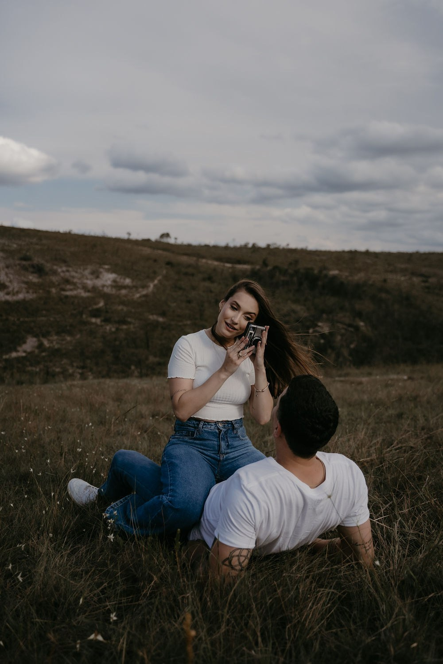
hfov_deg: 40.0
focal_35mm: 33
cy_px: 332
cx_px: 222
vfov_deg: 57.2
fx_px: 609
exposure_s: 1/3200
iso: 50
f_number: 2.8
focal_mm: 33
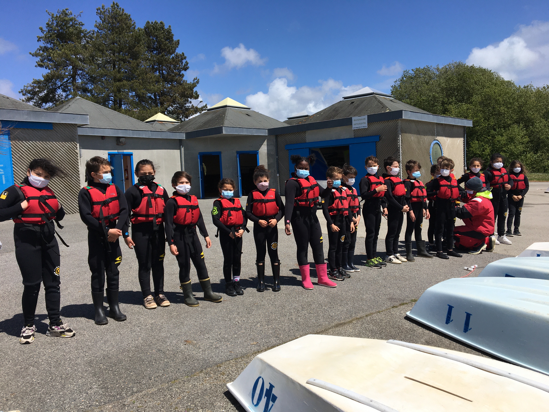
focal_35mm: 29
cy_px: 206
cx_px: 274
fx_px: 460
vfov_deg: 48.2
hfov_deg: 61.7
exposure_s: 1/2747
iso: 25
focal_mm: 4.15
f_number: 2.2
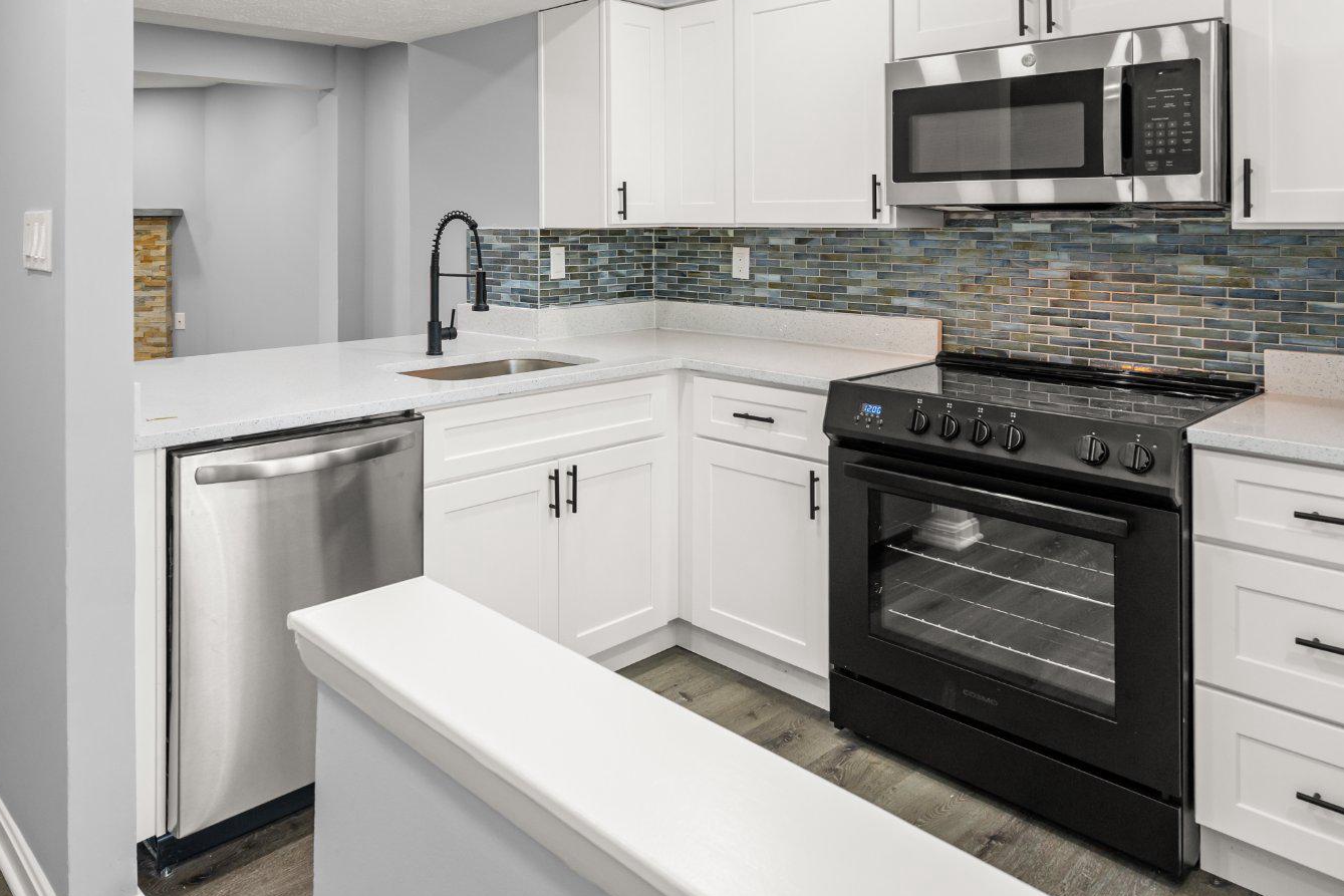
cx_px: 483
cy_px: 219
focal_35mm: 26
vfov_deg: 47.6
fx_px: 971
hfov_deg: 68.0
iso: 400
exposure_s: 1/13
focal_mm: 17
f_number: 8
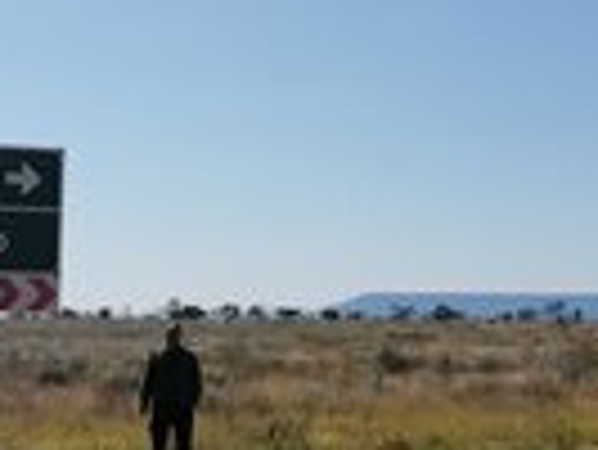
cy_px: 135
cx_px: 378
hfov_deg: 21.7
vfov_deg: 16.4
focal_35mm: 90
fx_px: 1556
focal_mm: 5.4
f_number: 1.8
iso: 50
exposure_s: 1/3413
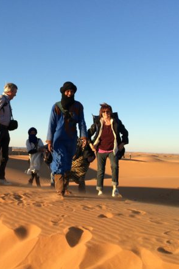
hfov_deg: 31.9
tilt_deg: +2.2
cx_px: 39
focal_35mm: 41
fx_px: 306
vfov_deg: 47.4
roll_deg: -1.3
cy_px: 135
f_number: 2.2
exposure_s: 1/954
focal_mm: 4.15
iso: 32
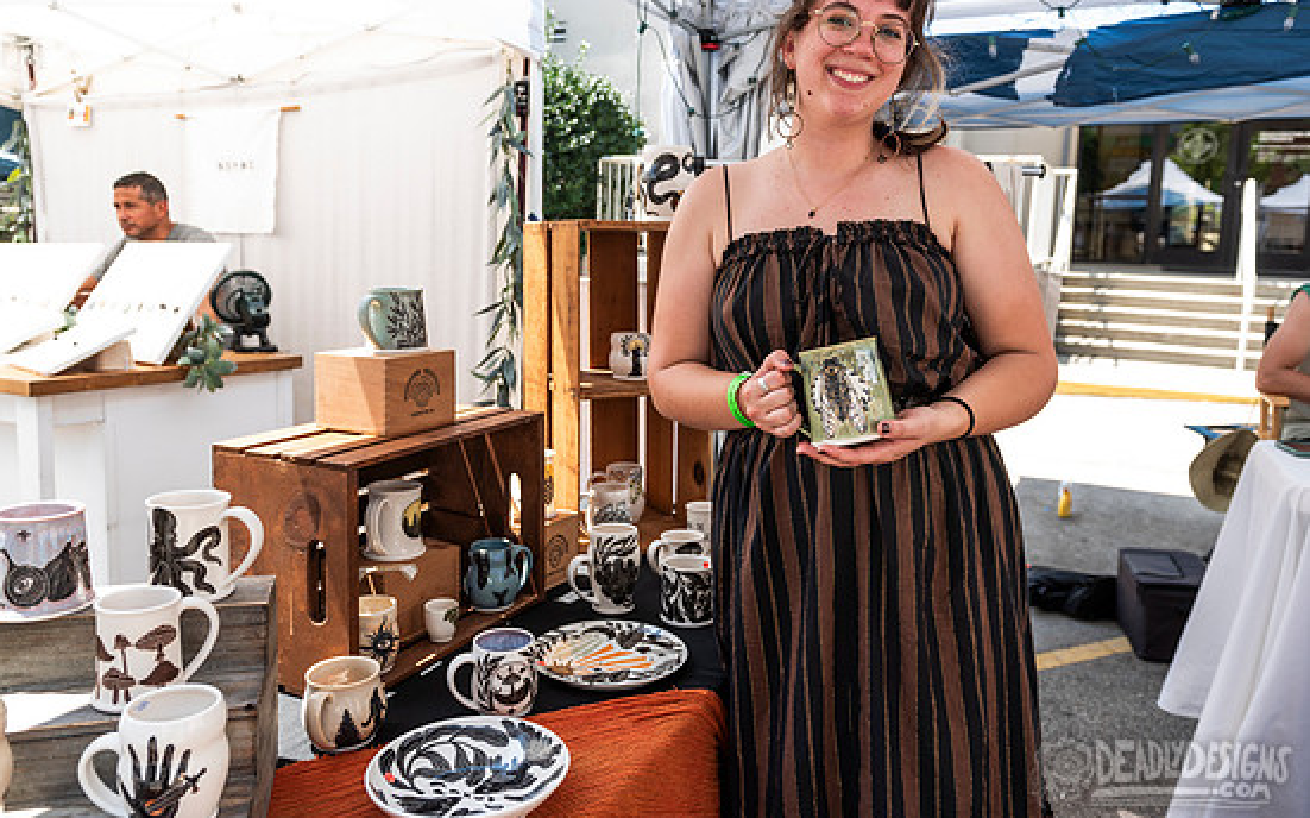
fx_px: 964
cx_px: 656
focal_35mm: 27
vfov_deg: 45.9
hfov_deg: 68.4
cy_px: 349
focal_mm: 24
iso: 50
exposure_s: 1/125
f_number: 4
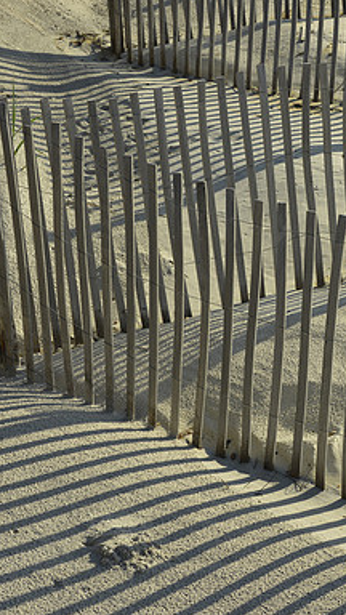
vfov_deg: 24.5
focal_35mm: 87
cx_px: 320
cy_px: 307
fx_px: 1419
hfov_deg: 13.8
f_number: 14
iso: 200
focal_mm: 55
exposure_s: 1/125
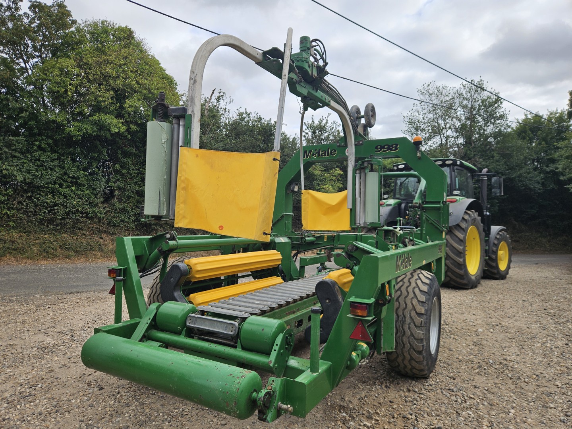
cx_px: 286
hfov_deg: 73.9
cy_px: 214
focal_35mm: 23
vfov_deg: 58.9
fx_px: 380
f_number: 1.8
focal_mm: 5.4
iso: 25
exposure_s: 1/1102
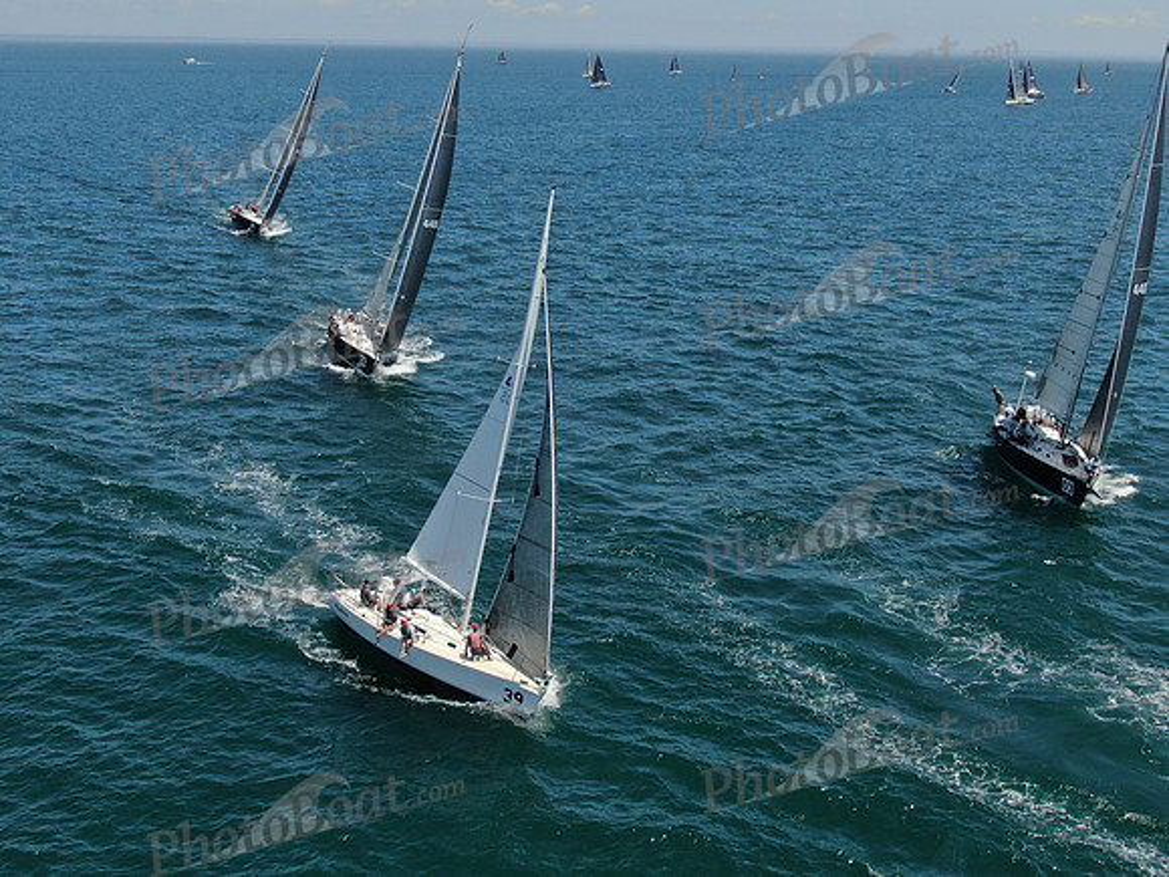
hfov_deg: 43.9
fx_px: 1452
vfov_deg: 33.6
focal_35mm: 43
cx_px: 584
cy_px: 438
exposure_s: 1/1000
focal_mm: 7.39
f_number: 3.6
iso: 100
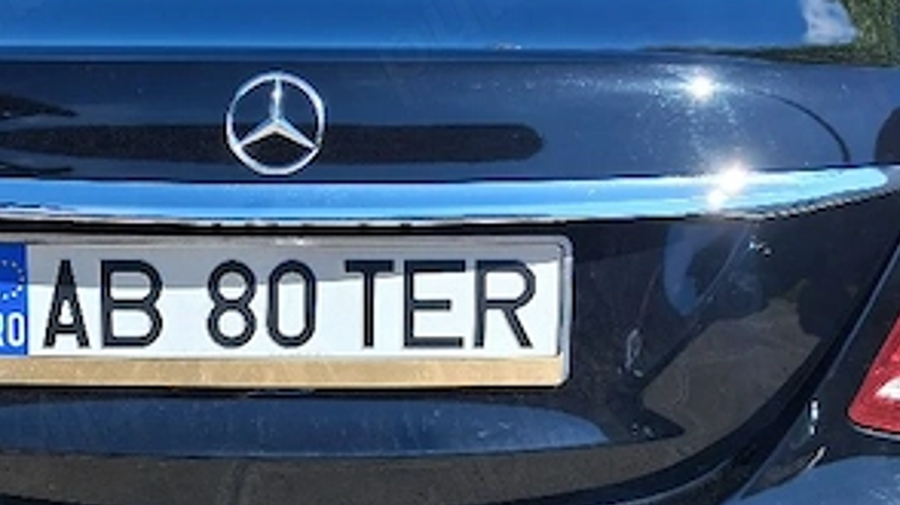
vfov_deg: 14.9
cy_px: 487
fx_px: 1908
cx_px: 214
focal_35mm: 80
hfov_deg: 26.2
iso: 25
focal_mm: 4
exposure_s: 1/400
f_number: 1.8
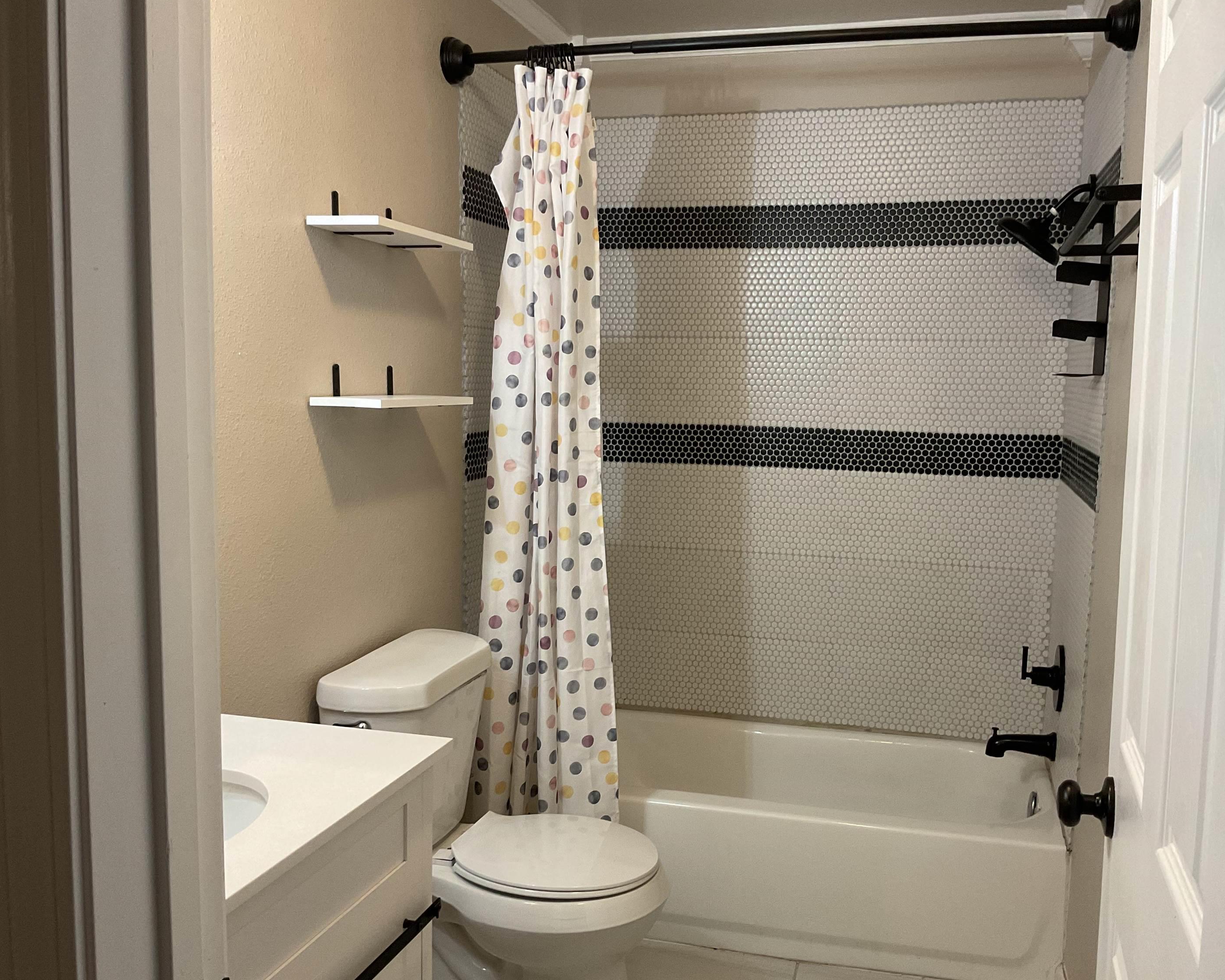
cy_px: 491
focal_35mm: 31
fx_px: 1124
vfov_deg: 47.1
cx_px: 662
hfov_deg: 57.1
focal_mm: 3
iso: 125
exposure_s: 1/60
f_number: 1.8
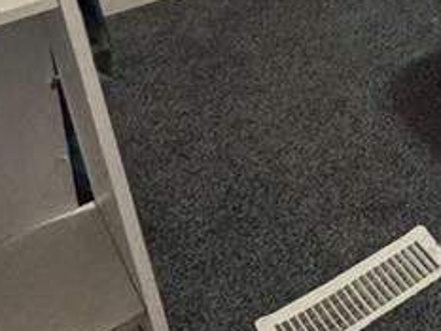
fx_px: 918
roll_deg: -0.7
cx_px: 825
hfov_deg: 19.2
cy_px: -325
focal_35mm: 72
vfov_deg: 16.1
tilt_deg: -10.8
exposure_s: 1/60
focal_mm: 2.22
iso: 800
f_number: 2.2
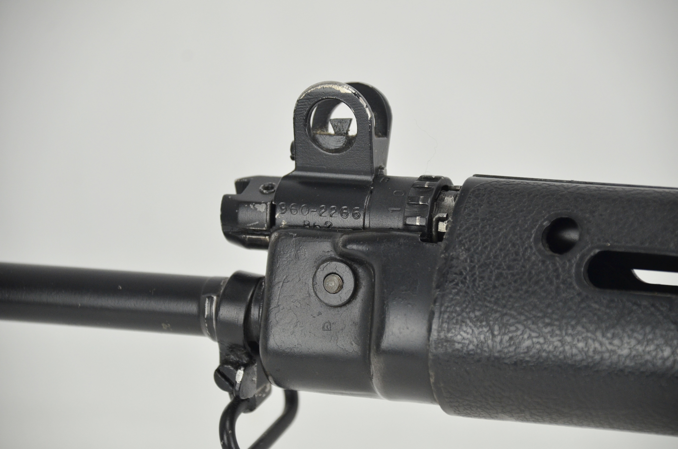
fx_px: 3806
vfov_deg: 6.8
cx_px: 339
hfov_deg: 10.2
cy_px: 224
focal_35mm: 202
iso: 800
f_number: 5.6
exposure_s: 1/160
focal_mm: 135
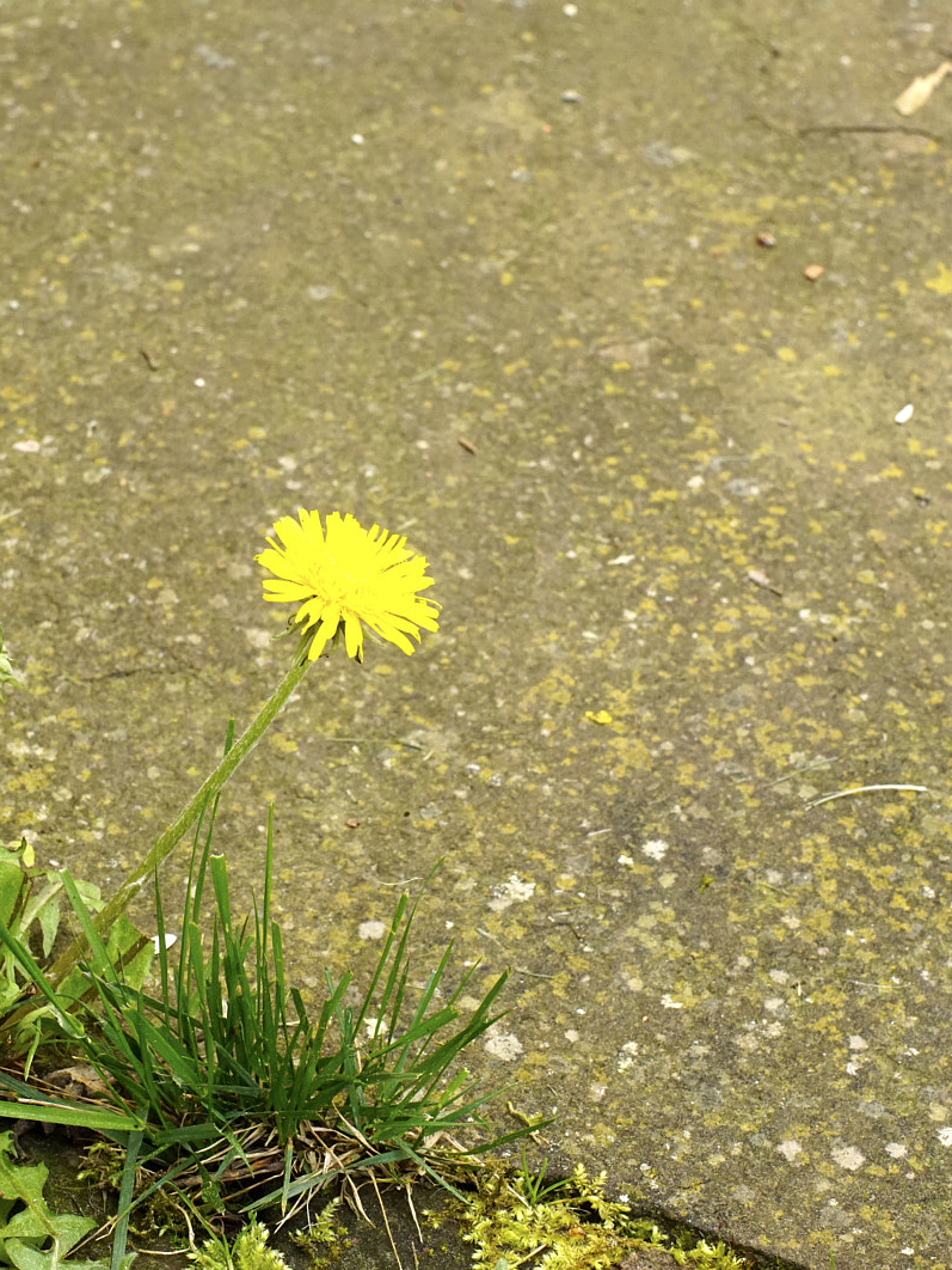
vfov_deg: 20.1
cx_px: 320
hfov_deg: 15.1
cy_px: 634
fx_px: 3582
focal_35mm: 98
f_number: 8
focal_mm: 45
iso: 1000
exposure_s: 1/500
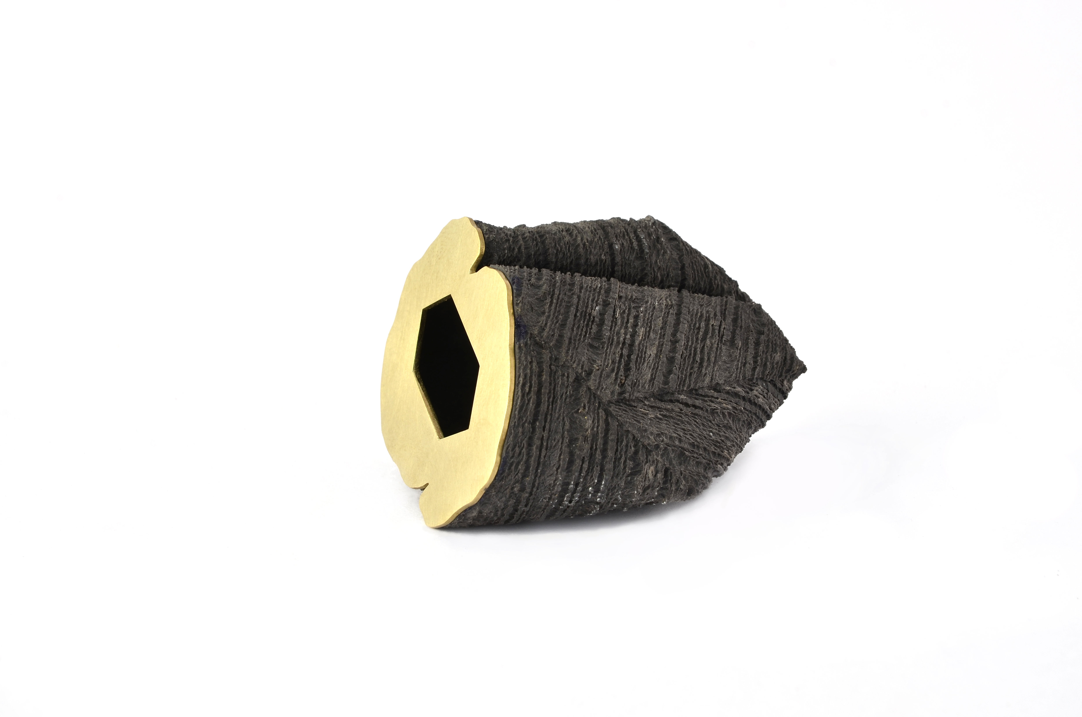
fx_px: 3149
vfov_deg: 13.0
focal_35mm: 105
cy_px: 358
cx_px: 541
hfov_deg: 19.5
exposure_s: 1/100
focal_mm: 70
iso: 100
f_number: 16
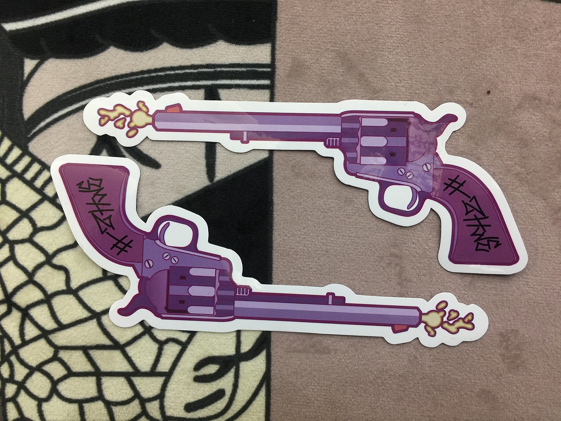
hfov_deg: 61.7
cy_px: 210
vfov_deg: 48.2
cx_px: 280
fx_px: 470
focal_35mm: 29
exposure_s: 1/17
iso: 64
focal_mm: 4.15
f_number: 2.2
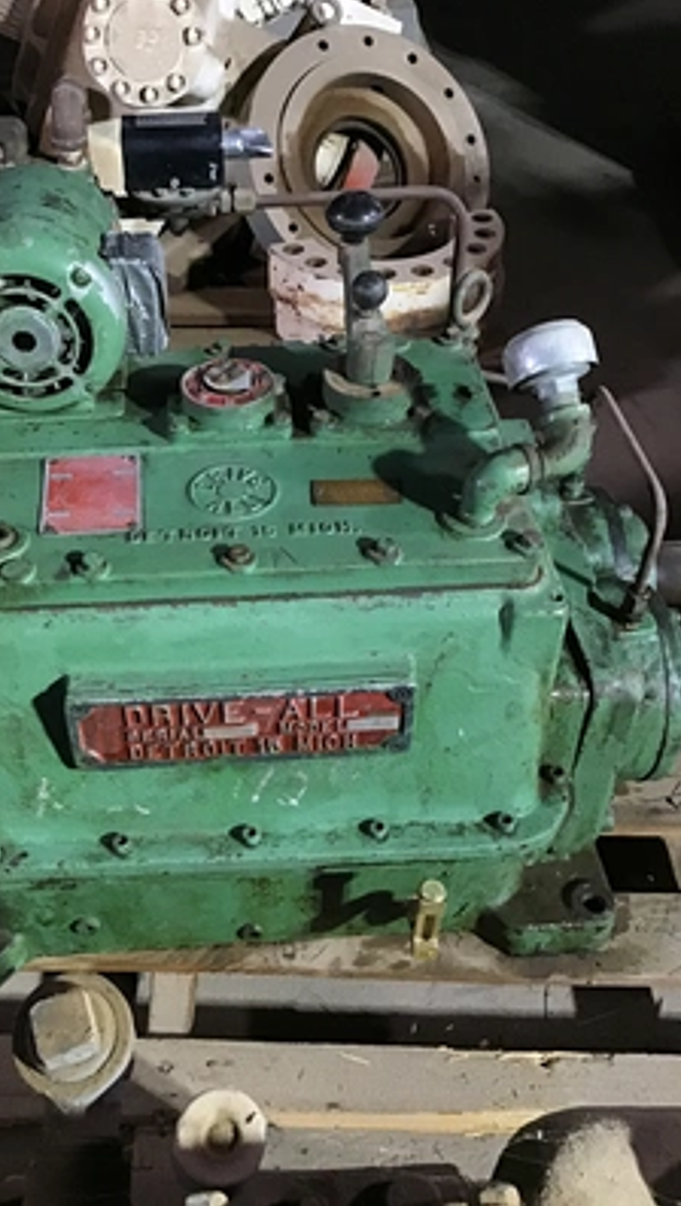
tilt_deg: -42.4
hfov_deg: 34.6
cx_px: 261
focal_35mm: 34
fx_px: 1089
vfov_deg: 58.0
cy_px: 601
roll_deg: +2.4
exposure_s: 1/30
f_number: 2.4
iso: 160
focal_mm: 3.3
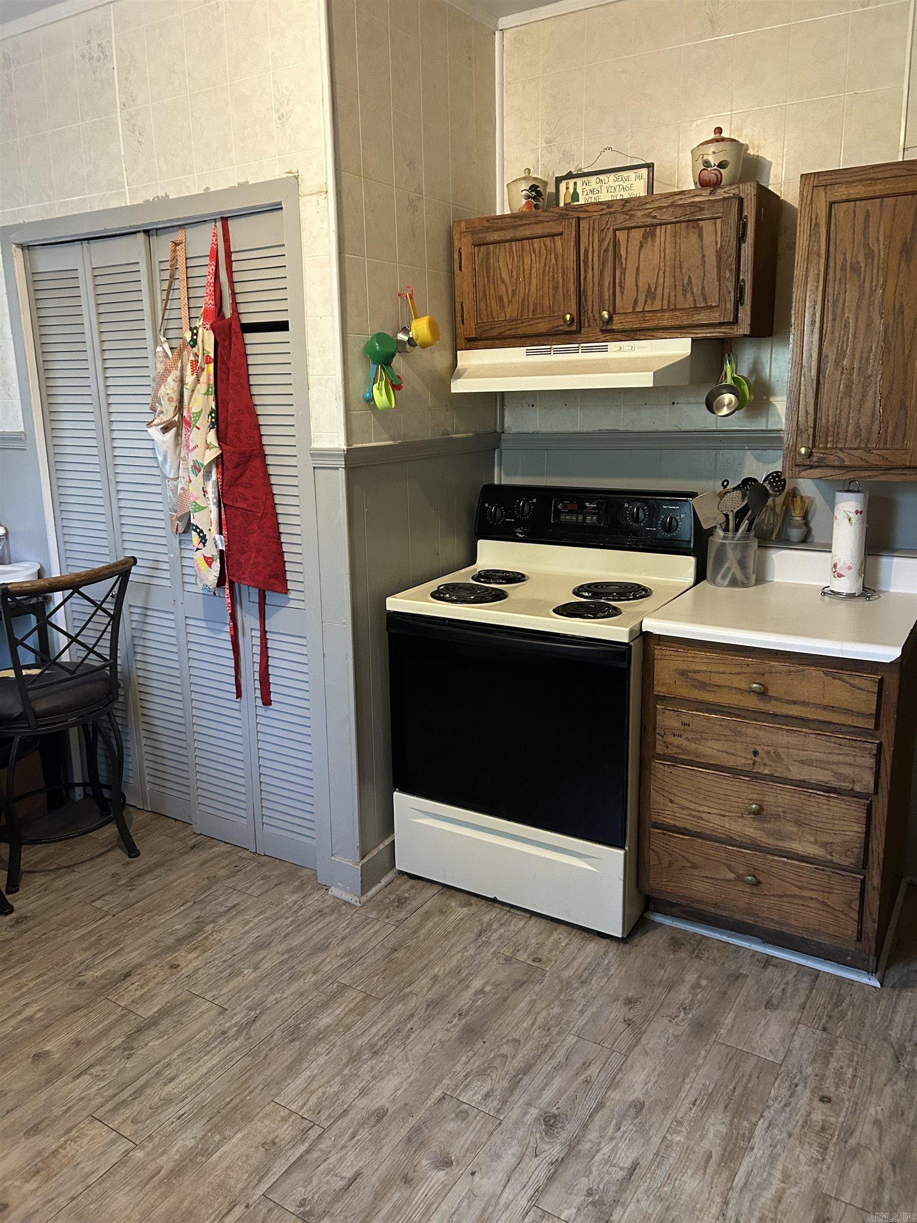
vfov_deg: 67.3
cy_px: 612
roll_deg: +1.6
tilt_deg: -14.0
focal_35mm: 26
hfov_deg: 53.1
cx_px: 458
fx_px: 918
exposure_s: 1/60
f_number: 1.5
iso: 400
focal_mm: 5.7
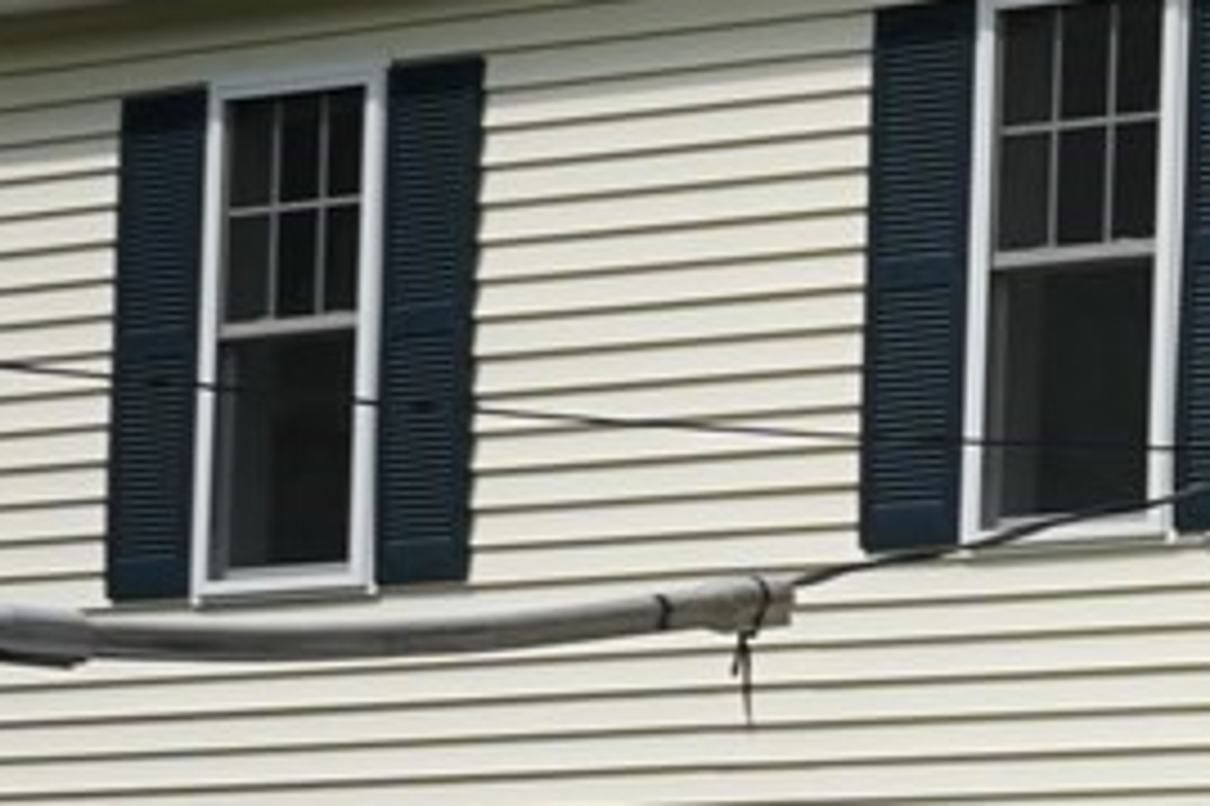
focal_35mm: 221
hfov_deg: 8.1
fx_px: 7423
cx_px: 3432
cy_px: 1277
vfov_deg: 6.1
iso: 500
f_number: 11
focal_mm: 29
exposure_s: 1/800
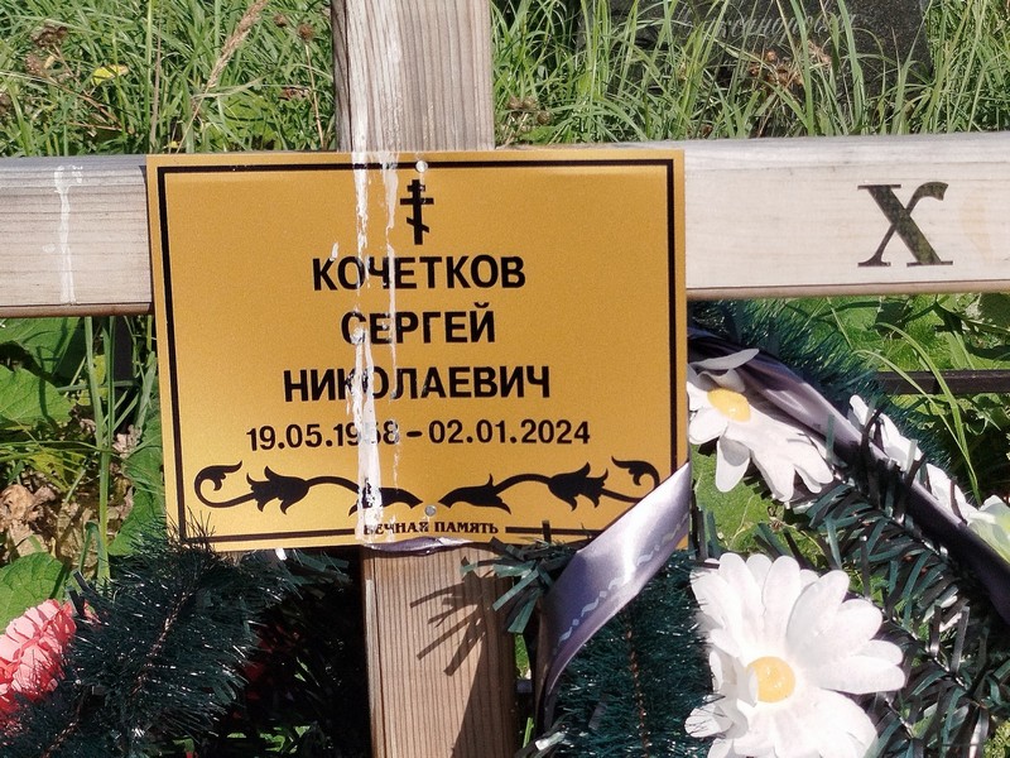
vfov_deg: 48.2
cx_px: 505
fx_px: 846
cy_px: 379
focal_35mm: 29
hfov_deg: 61.7
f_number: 1.7
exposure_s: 1/881
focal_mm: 5.31
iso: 50
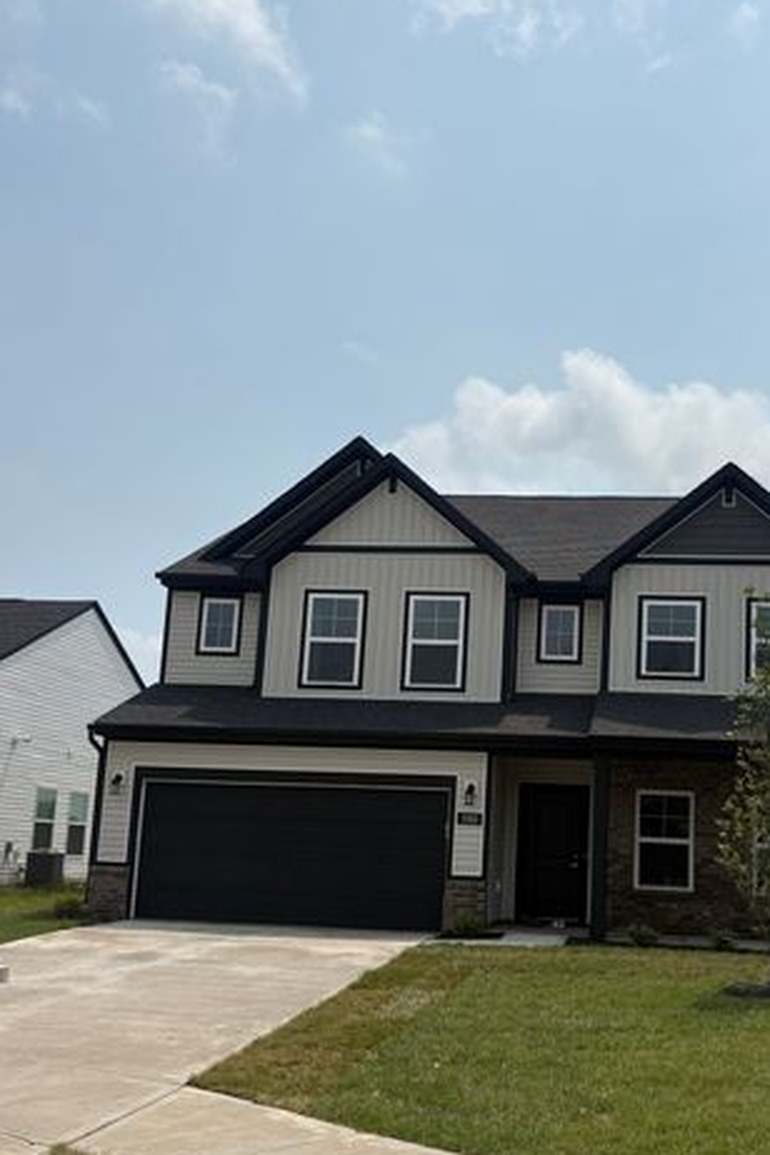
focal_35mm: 39
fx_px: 1251
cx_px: 522
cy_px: 641
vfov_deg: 49.5
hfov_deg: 33.9
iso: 50
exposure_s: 1/10101
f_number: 1.6
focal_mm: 5.96
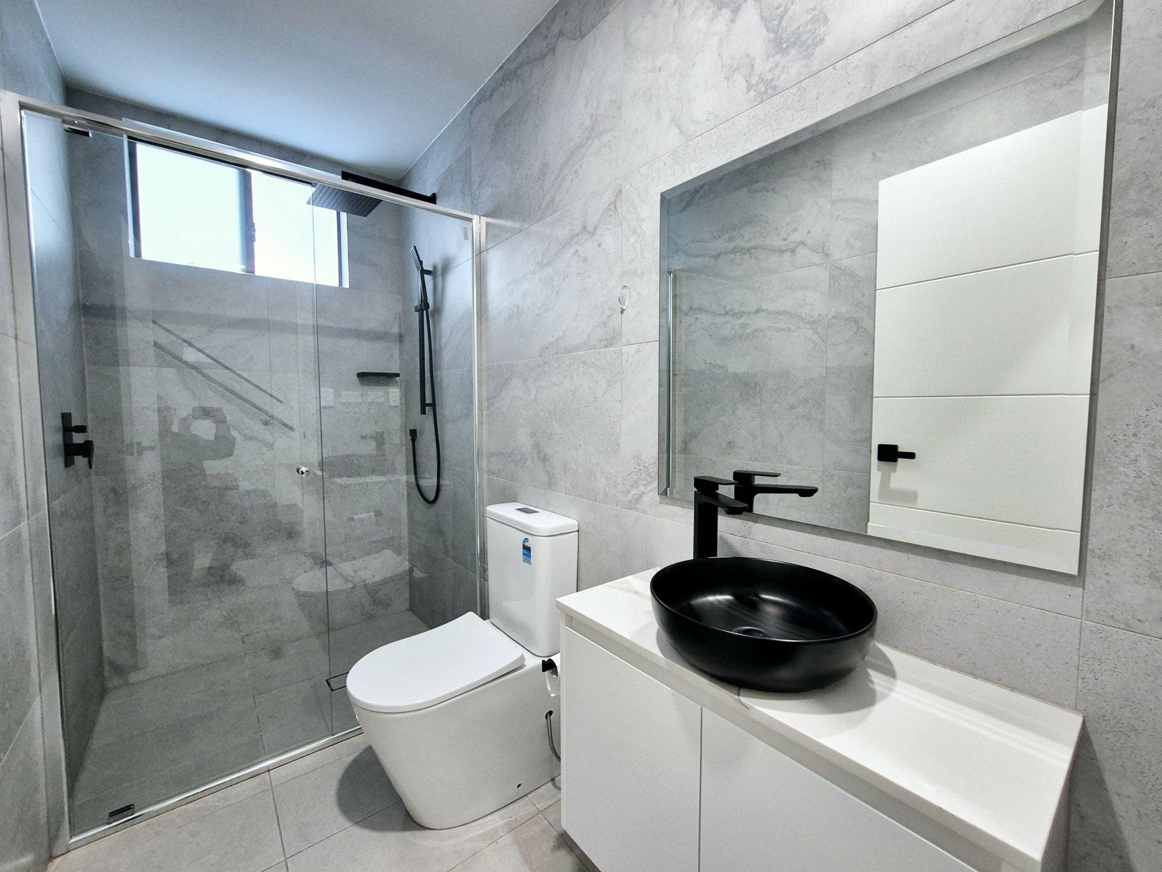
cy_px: 436
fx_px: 436
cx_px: 581
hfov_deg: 106.2
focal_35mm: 13
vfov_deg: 89.9
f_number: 2.2
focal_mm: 2.2
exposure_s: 1/50
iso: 200
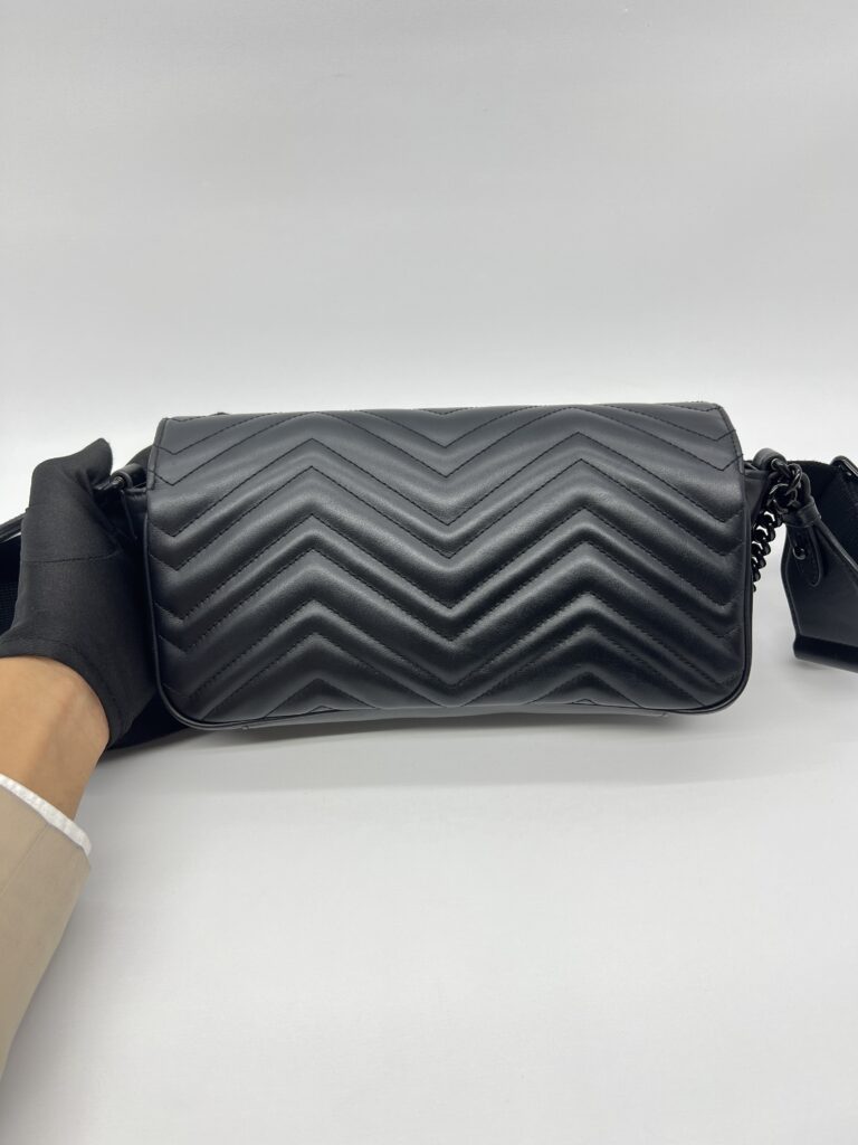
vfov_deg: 67.3
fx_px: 859
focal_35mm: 26
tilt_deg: -42.5
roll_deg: +2.0
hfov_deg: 53.1
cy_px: 572
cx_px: 429
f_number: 1.5
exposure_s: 1/100
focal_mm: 5.7
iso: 32
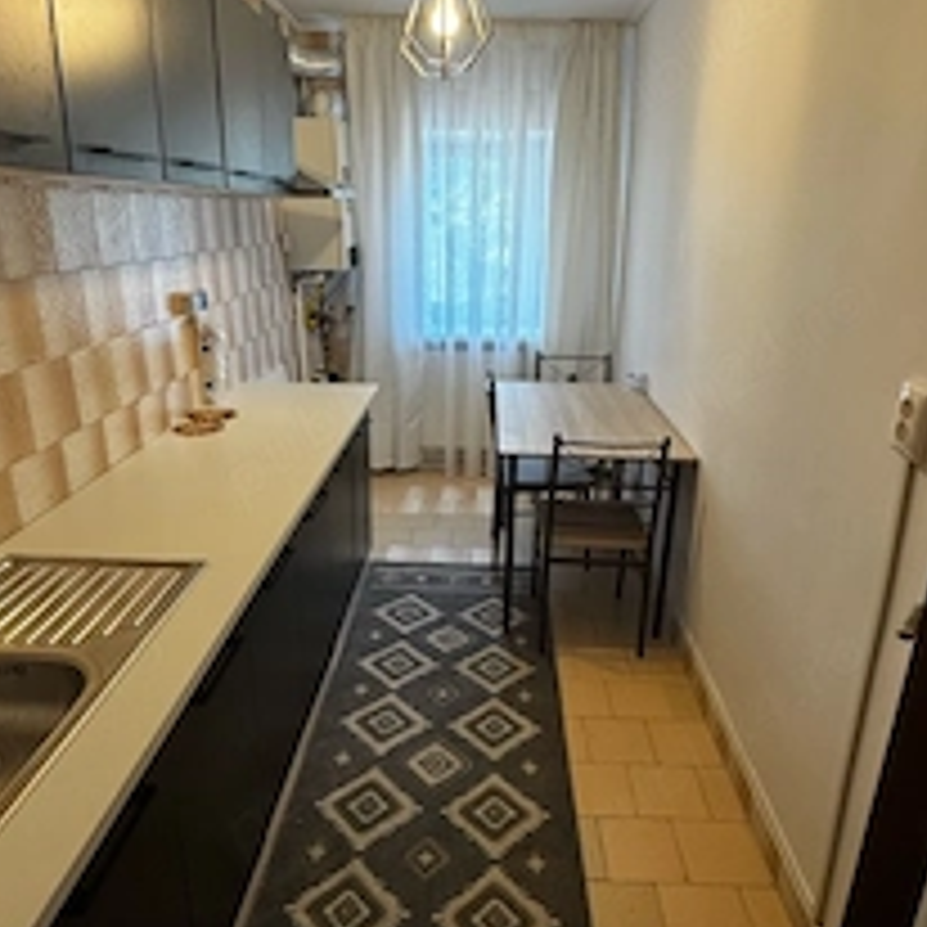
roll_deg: -0.7
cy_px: 446
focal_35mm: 24
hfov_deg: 65.0
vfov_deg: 65.0
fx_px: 727
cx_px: 459
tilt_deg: -17.4
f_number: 2.2
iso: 250
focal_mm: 2.22
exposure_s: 1/99
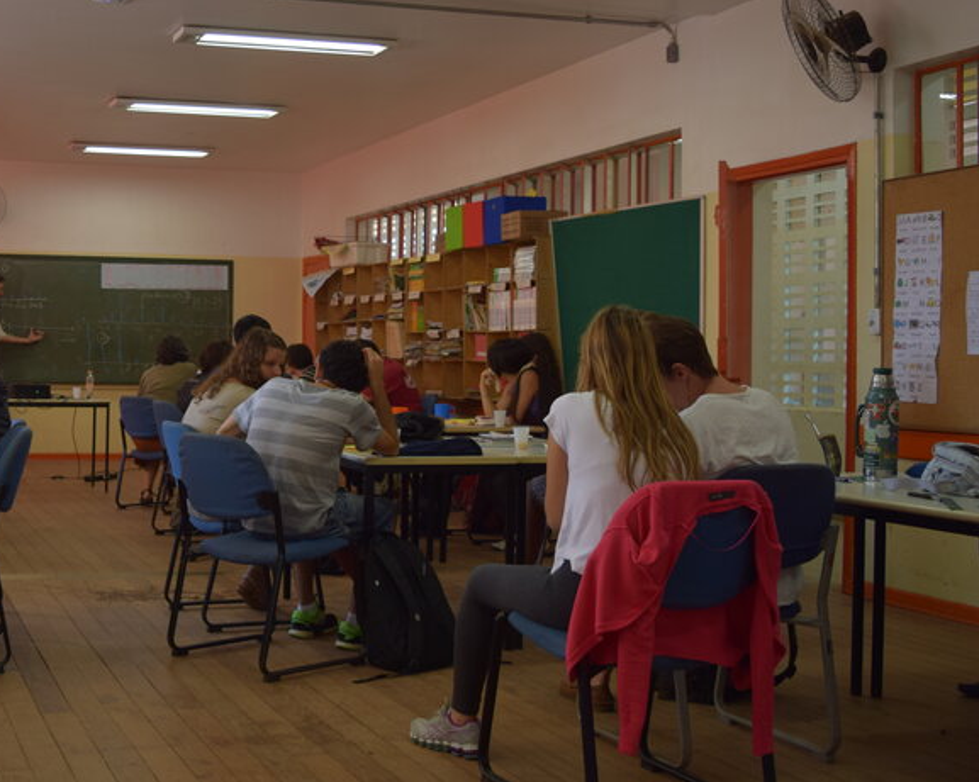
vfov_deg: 33.4
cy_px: 359
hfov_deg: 38.9
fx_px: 1303
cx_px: 139
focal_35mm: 45
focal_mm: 18
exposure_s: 1/80
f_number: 3.5
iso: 200
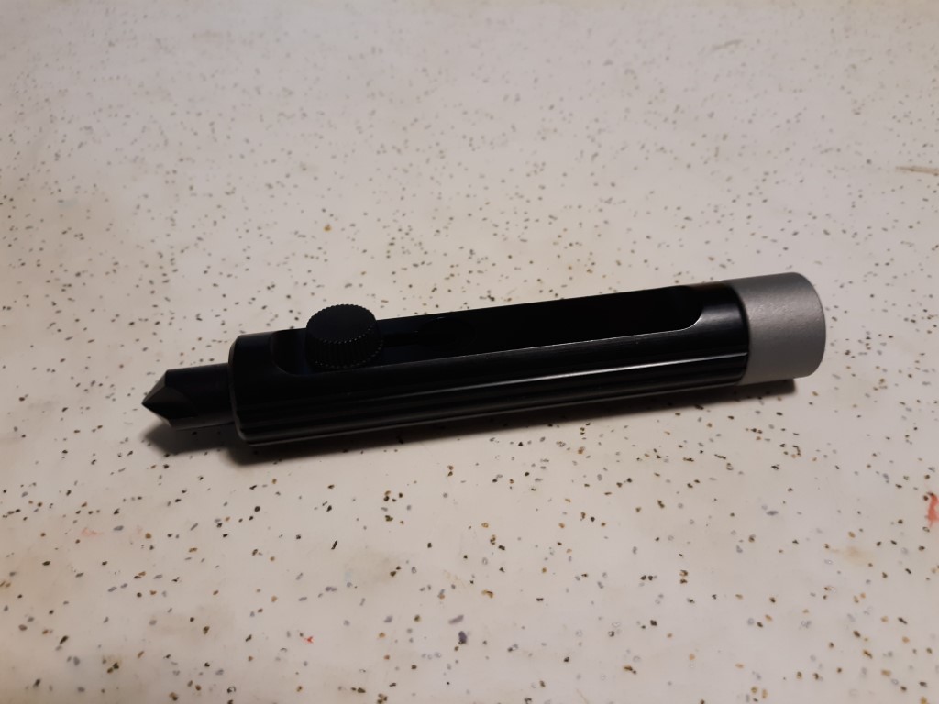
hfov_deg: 63.4
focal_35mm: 28
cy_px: 352
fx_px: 760
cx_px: 470
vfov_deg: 49.7
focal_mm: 3.7
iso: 160
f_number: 1.7
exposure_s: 1/40
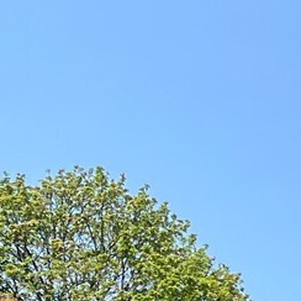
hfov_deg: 9.5
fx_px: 1485
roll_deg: -1.8
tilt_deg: +7.8
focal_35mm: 151
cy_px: 583
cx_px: 854
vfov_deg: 10.7
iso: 50
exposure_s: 1/2571
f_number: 1.6
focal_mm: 5.1
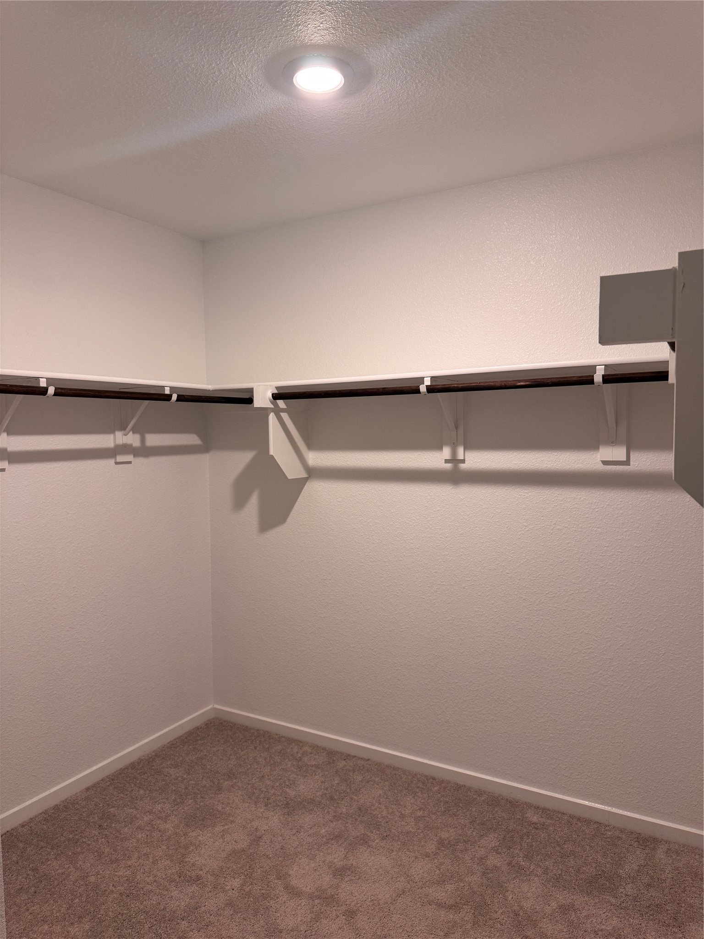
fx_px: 651
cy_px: 470
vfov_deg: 71.6
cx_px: 352
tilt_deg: -3.2
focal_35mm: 24
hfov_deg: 56.8
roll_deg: +1.3
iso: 125
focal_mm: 6.76
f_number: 1.78
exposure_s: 1/60
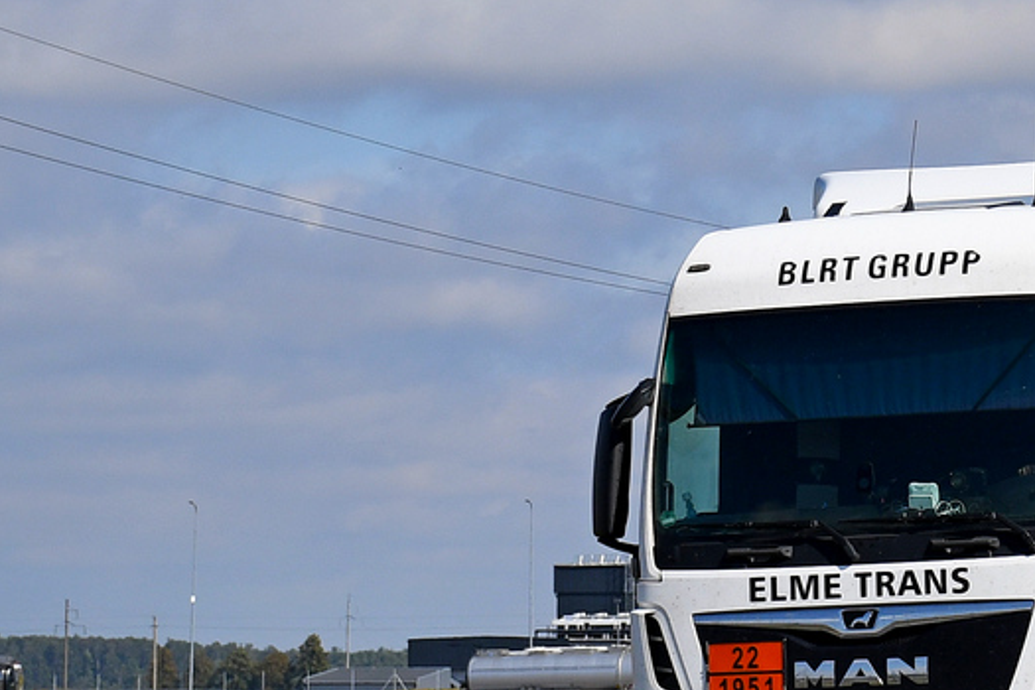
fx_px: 4772
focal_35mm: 166
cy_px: 281
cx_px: 1072
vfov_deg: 8.3
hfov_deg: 12.2
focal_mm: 45
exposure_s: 1/1600
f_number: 6.3
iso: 200
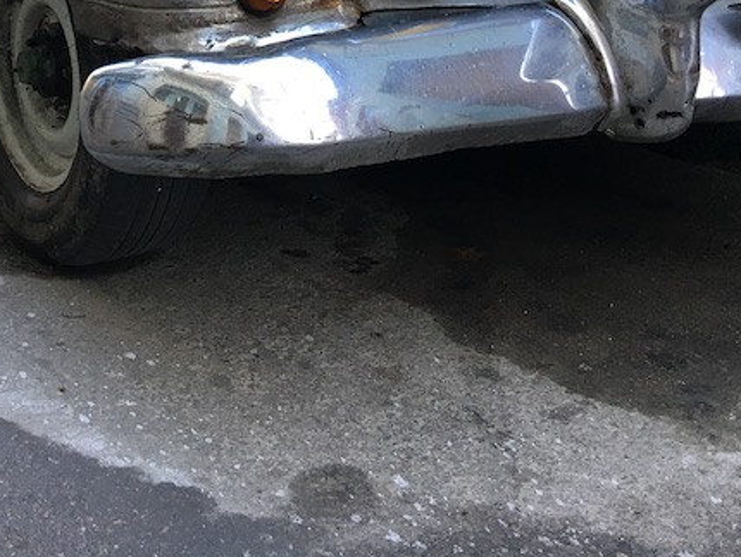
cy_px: -98
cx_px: 167
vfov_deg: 20.1
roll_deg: +1.5
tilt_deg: -5.3
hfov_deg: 27.7
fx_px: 1478
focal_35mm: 69
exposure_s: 1/30
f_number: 2.2
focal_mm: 4.15
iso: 25
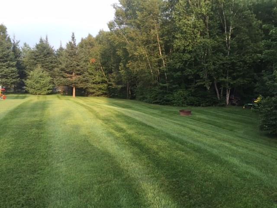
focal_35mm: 29
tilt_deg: -3.3
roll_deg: -2.3
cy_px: 104
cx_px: 138
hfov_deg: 61.7
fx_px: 232
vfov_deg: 48.2
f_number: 2.2
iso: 32
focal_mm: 4.15
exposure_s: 1/286
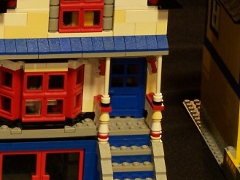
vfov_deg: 4.1
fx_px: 2525
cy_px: 4
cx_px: -63
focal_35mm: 364
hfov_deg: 5.4
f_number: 3.2
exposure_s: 1/2
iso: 80
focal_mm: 19.4
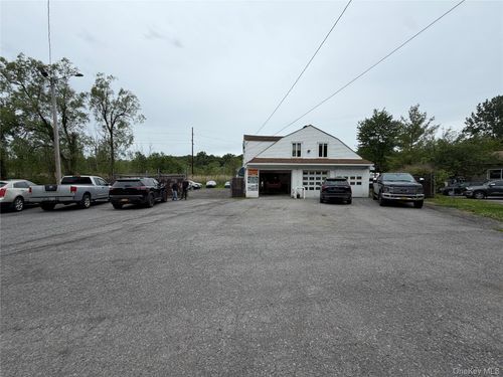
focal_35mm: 14
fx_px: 203
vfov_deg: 85.7
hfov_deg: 102.1
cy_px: 188
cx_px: 252
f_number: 2.2
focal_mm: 2.22
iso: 20
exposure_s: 1/770
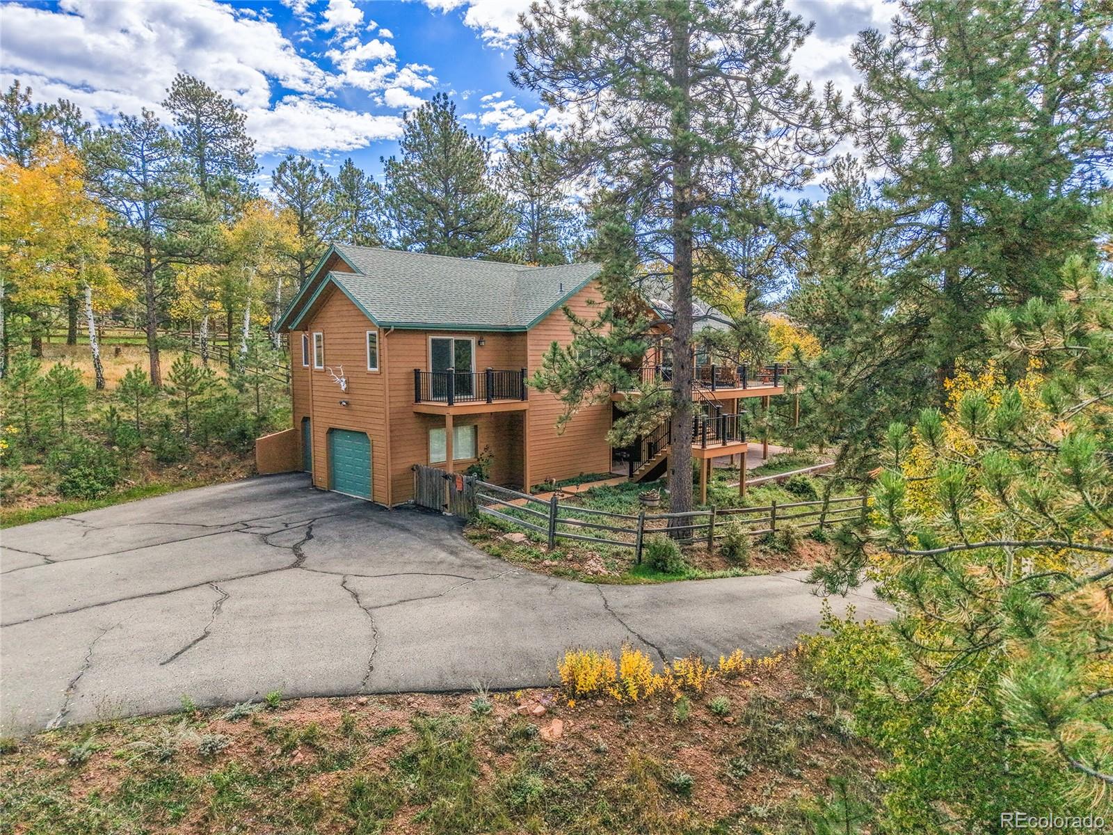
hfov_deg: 71.6
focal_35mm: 24
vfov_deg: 56.8
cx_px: 556
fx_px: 772
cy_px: 418
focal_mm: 8.67
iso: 400
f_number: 1.8
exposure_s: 1/6000
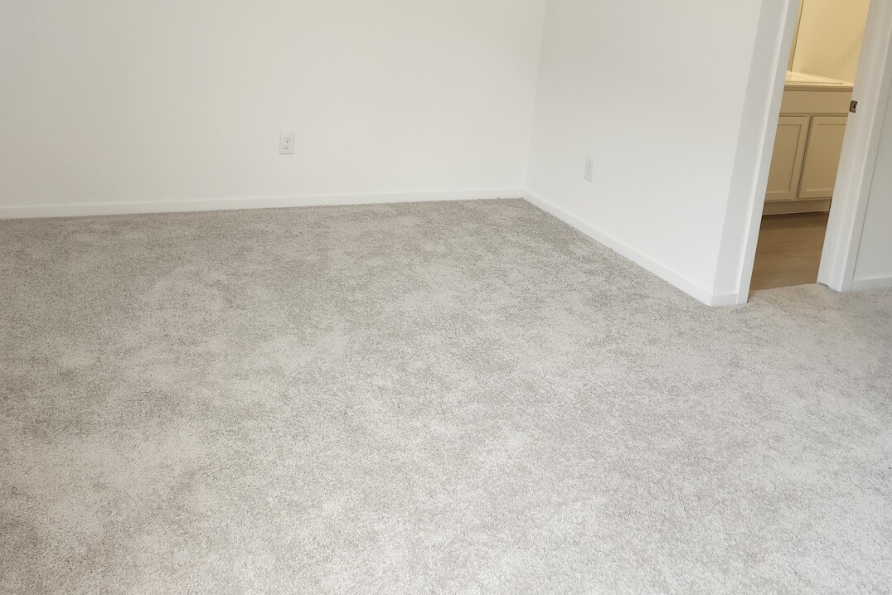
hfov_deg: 58.7
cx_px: 447
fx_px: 793
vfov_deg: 38.9
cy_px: 88
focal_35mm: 32
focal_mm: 5.54
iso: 160
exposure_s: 1/120
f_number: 1.8
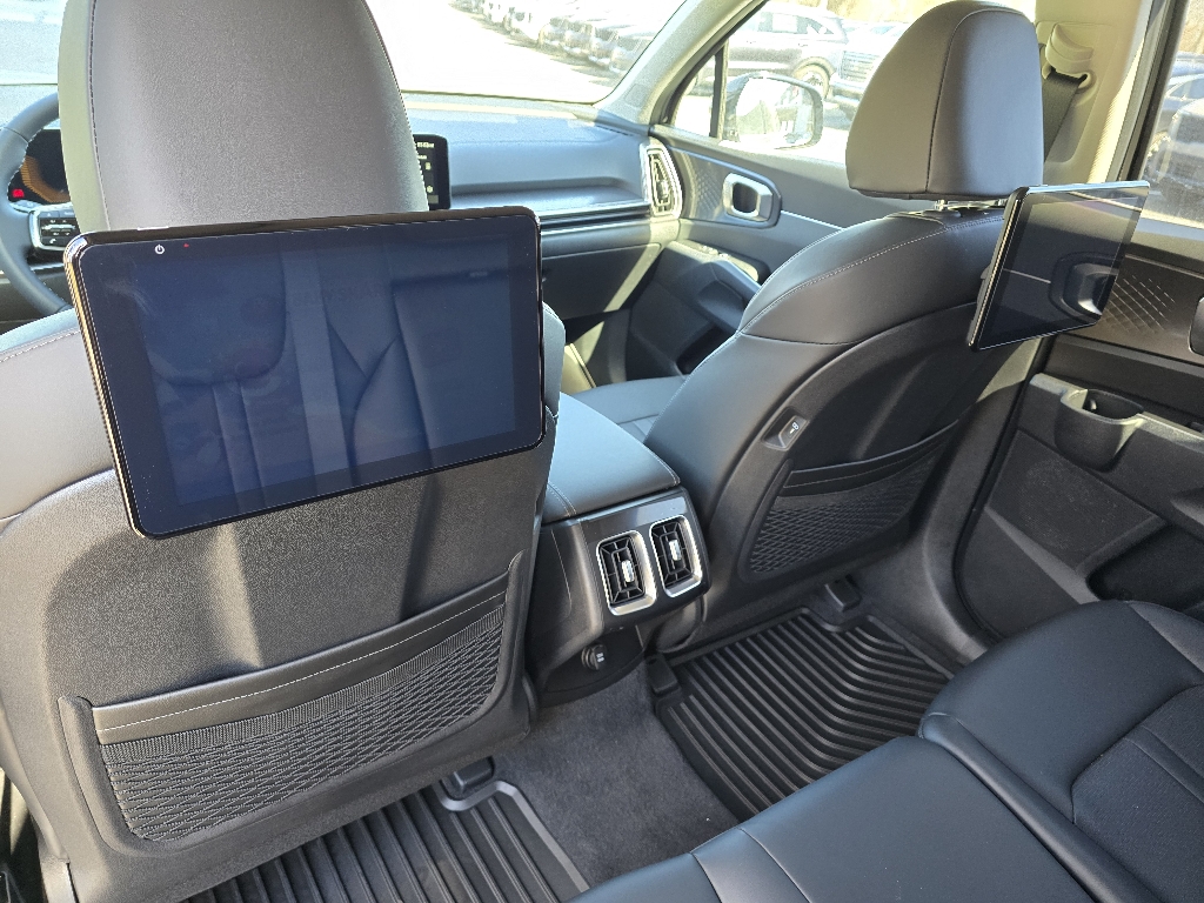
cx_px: 602
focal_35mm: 23
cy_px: 452
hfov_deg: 73.9
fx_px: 800
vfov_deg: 58.9
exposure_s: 1/120
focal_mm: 6.3
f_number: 1.7
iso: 400
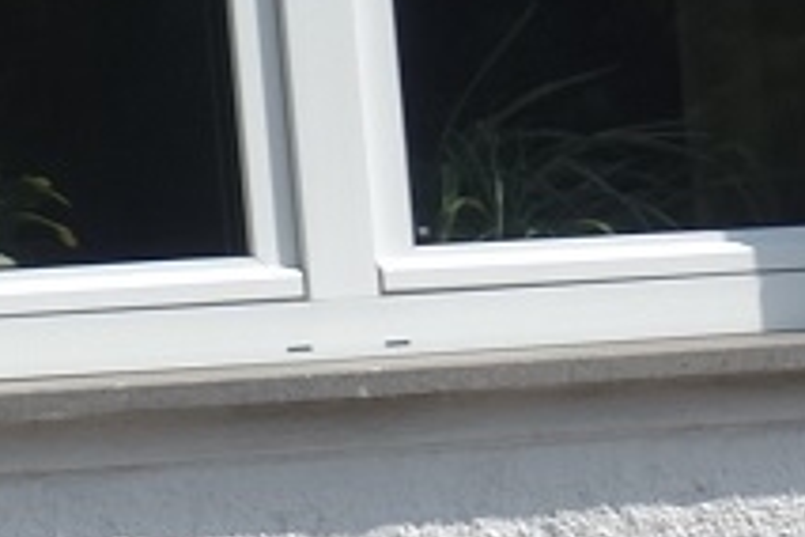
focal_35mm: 504
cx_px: 586
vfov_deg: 2.7
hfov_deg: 4.1
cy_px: 753
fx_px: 11269
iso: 80
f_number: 8
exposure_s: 1/1250
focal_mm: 25.02
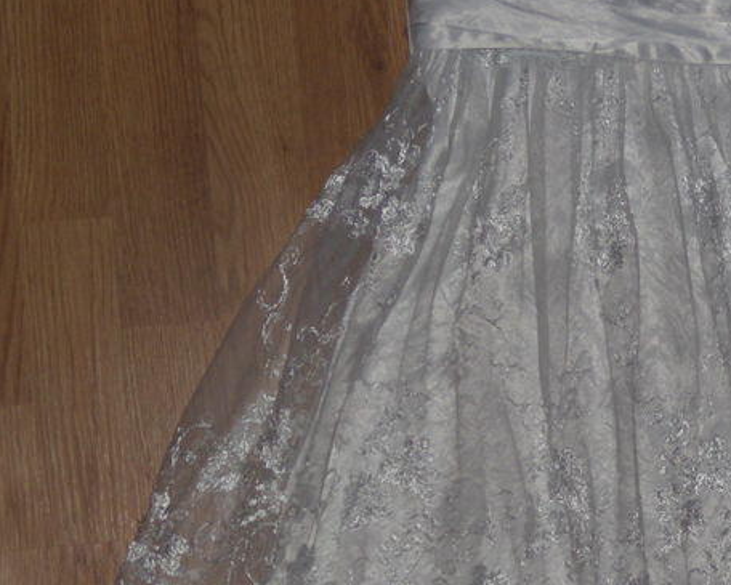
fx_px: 2315
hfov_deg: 17.5
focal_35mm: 107
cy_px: 481
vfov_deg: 14.3
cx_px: 723
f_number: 3.8
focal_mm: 8.8
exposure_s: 1/30
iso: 80
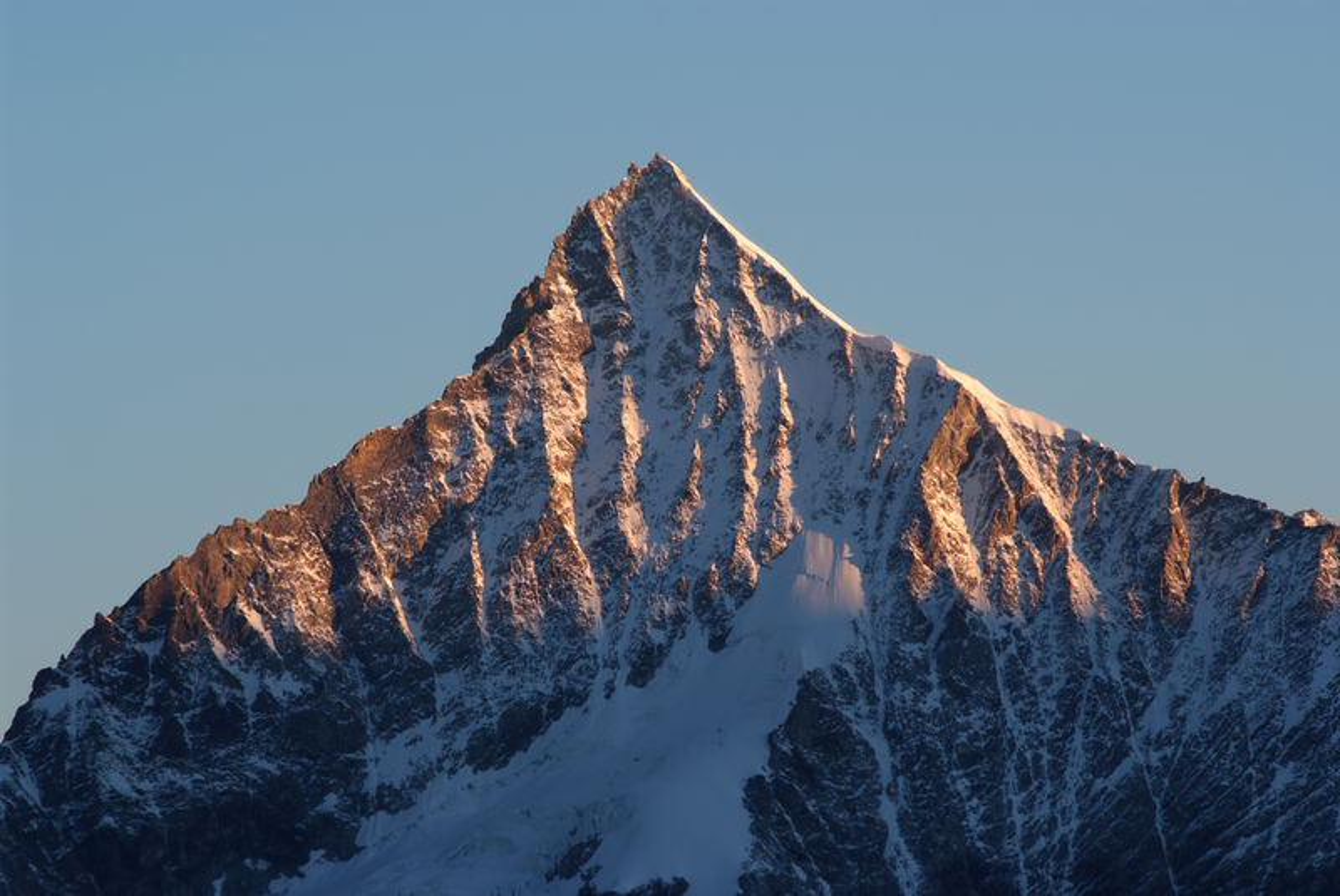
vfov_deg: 4.6
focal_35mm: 300
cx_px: 670
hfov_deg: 6.9
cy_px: 448
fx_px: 11177
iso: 200
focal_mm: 200
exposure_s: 1/180
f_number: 7.1
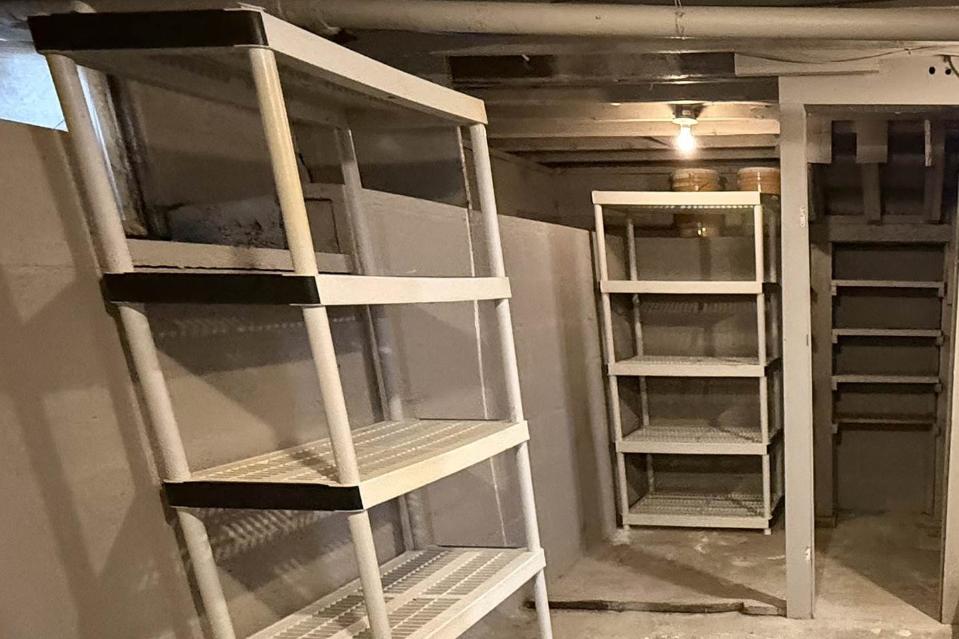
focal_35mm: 31
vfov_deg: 39.3
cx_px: 847
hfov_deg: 53.5
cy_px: 576
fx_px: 826
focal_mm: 2.22
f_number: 2.2
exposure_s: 1/40
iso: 1000
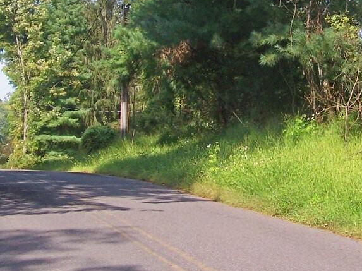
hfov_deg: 19.0
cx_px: 258
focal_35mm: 103
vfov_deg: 14.3
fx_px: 1076
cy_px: 45
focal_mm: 6.3
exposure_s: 1/800
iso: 80
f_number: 2.8
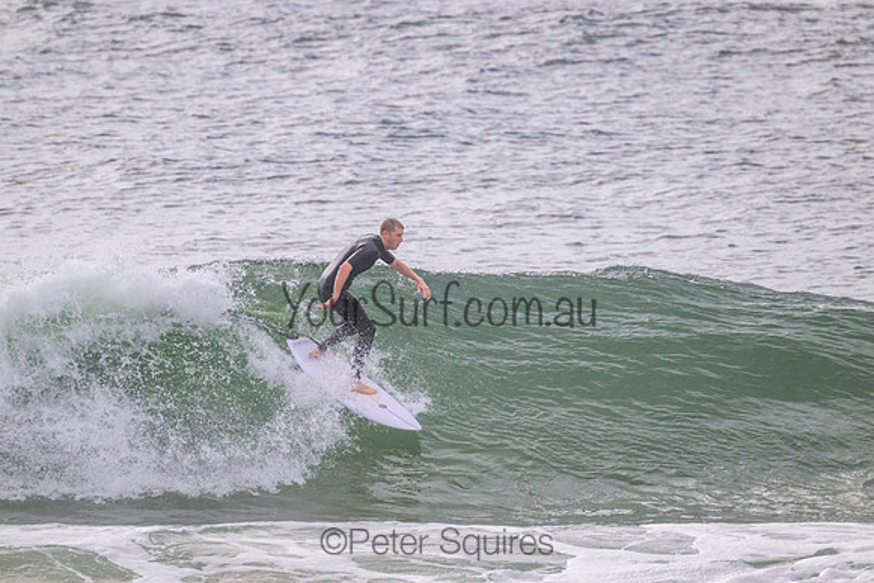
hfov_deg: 2.6
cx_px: 437
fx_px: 19426
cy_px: 292
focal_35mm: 800
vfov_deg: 1.7
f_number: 11
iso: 1800
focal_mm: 800
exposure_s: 1/2000
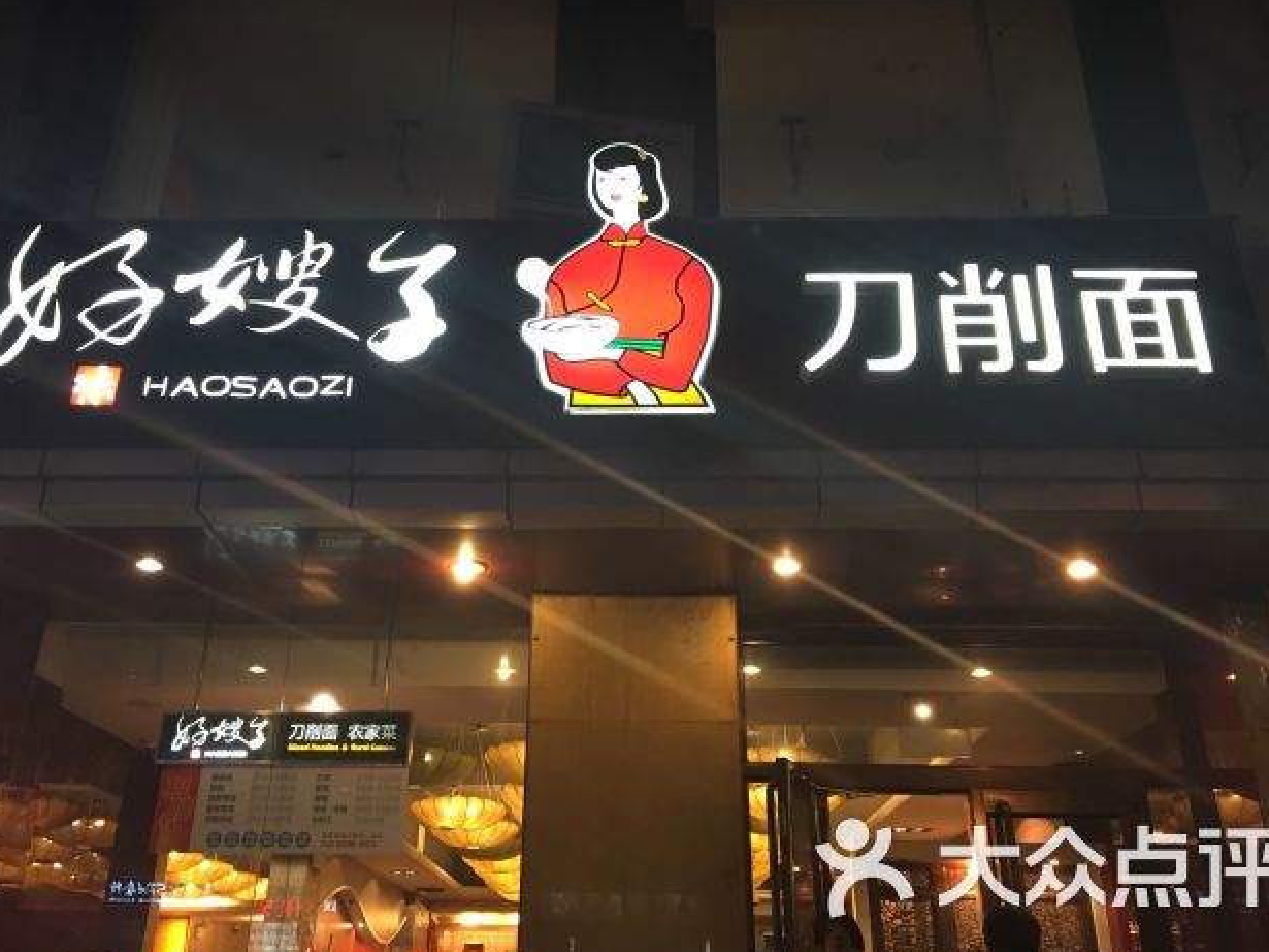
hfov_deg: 55.3
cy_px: 433
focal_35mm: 33
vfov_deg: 42.9
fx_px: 1210
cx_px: 611
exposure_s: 1/17
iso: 125
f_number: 2.2
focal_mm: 4.15
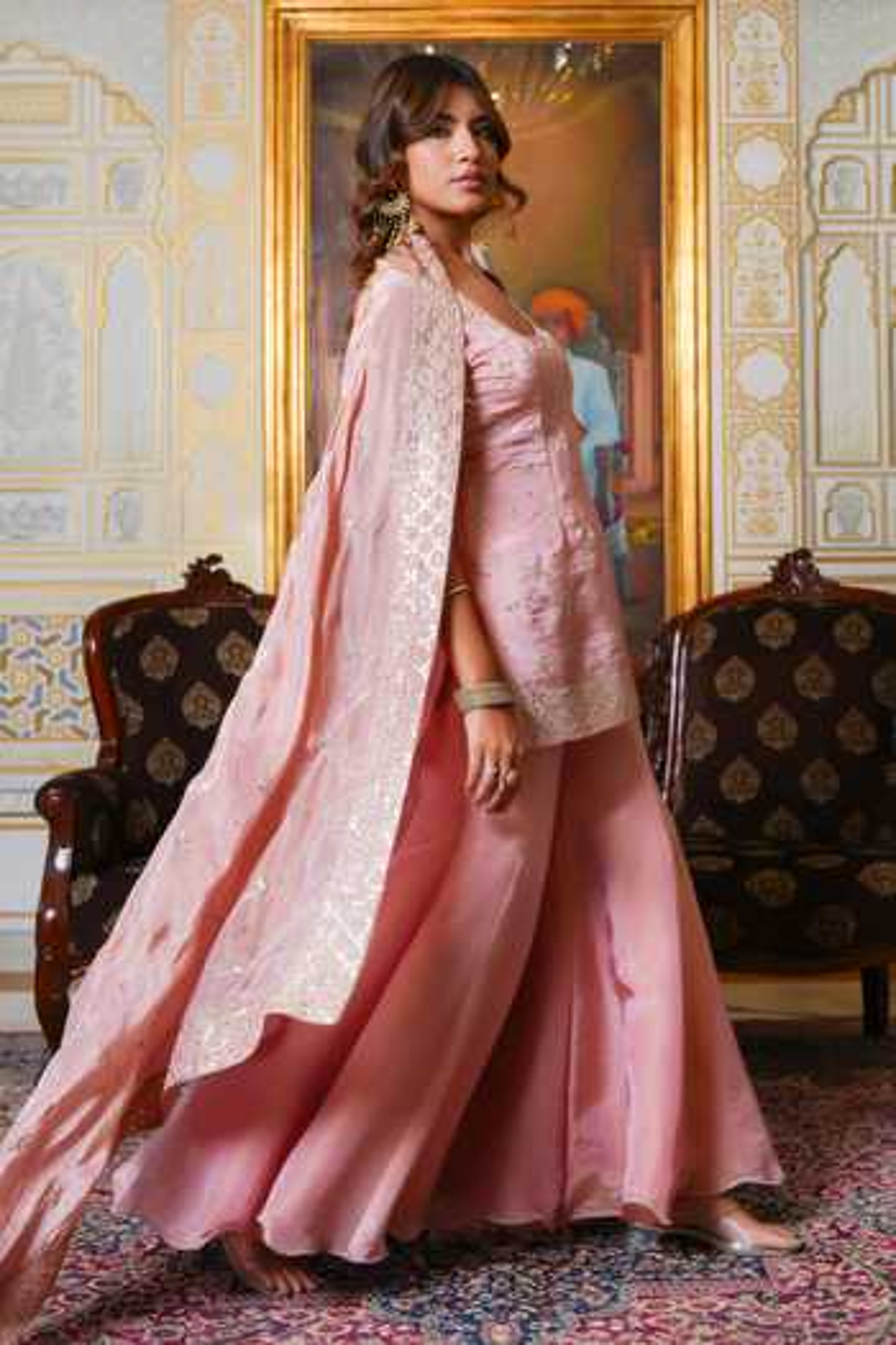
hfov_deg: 45.0
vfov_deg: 63.7
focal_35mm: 29
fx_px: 1083
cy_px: 672
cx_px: 448
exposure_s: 1/160
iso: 100
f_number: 4.5
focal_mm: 29
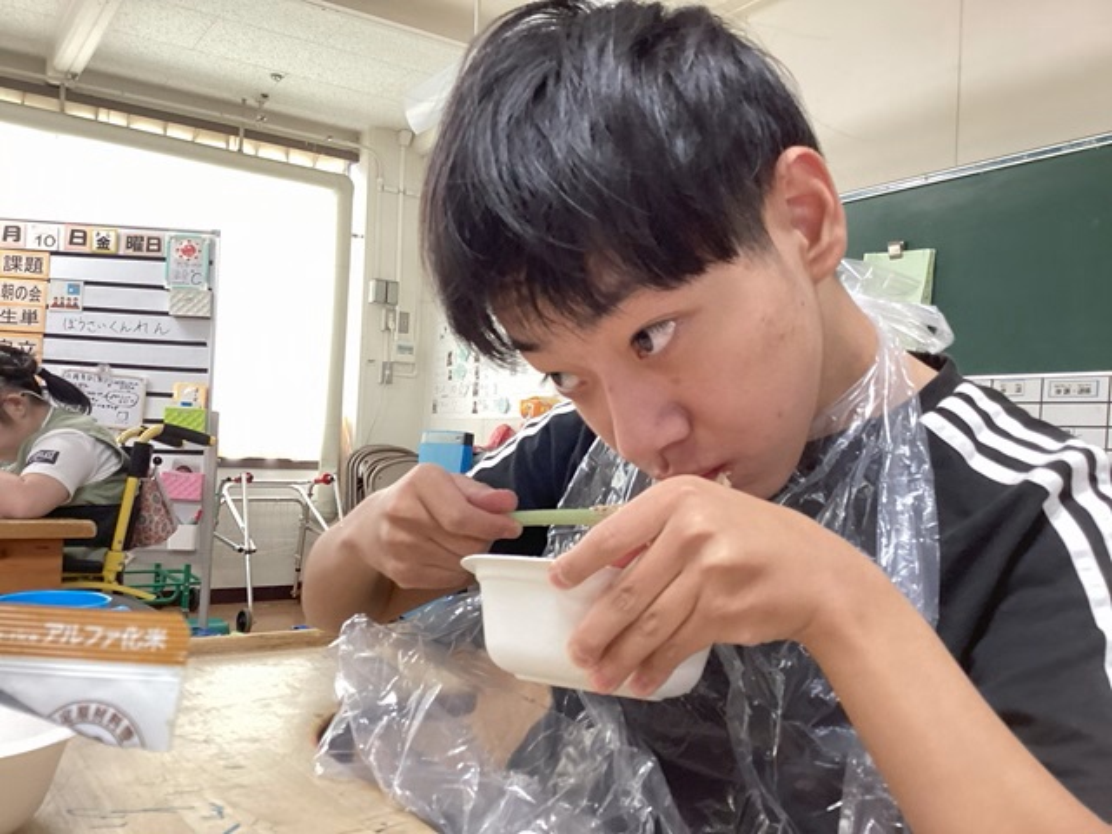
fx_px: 996
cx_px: 556
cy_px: 417
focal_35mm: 31
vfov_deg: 45.4
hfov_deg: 58.4
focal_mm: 3.3
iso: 200
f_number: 2.4
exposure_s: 1/50
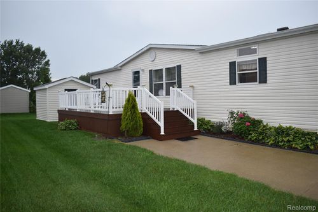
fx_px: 238
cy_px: 106
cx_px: 159
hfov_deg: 67.4
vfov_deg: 47.9
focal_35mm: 27
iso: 320
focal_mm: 18
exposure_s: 1/200
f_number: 5
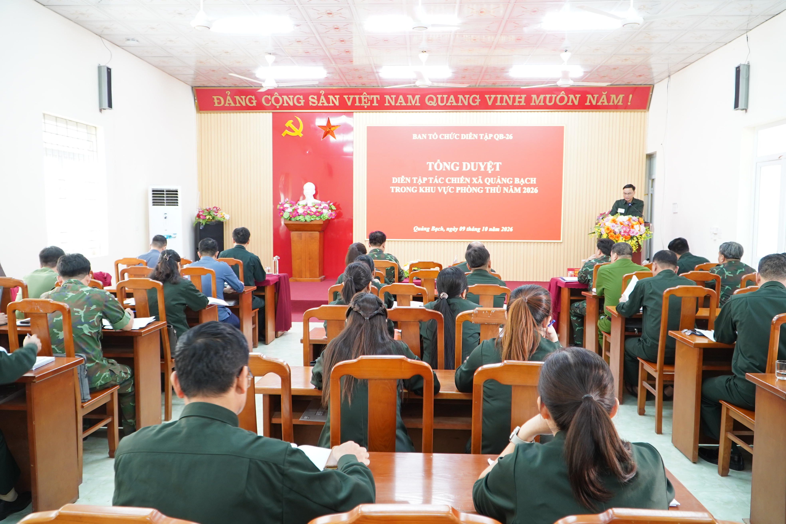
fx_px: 589
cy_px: 262
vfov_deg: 47.9
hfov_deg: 67.4
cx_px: 393
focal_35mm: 27
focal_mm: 18
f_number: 4
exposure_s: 1/30
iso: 800
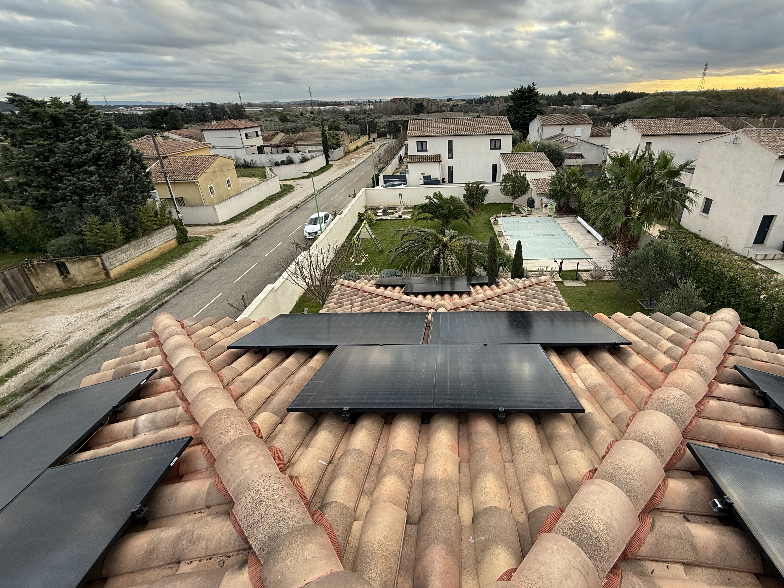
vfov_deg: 77.9
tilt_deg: -26.1
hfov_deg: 94.1
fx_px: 362
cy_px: 267
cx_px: 438
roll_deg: +1.5
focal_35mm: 16
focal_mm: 2.22
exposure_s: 1/113
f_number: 2.2
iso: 50
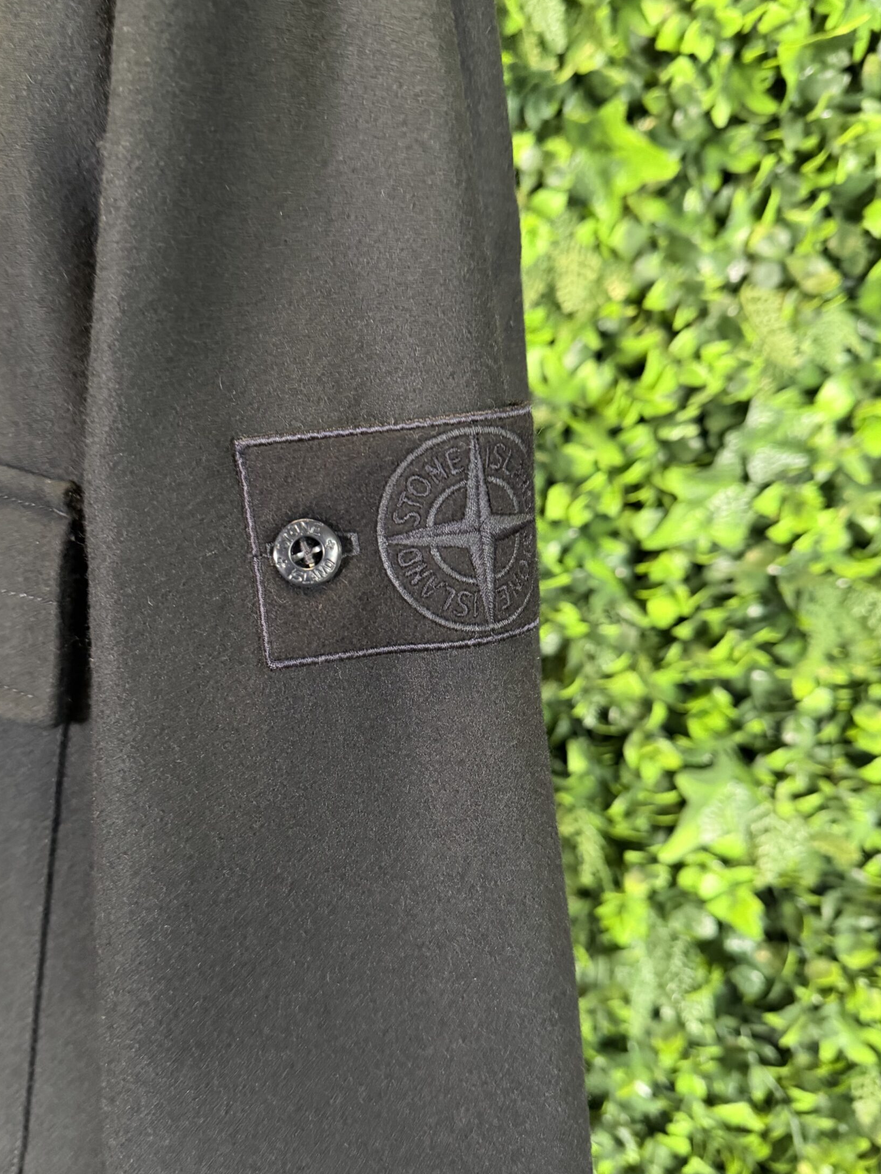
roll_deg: -2.1
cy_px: 578
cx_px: 370
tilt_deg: -9.2
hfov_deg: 49.6
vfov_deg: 63.4
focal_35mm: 28
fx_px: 950
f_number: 1.78
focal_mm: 6.76
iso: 800
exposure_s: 1/54
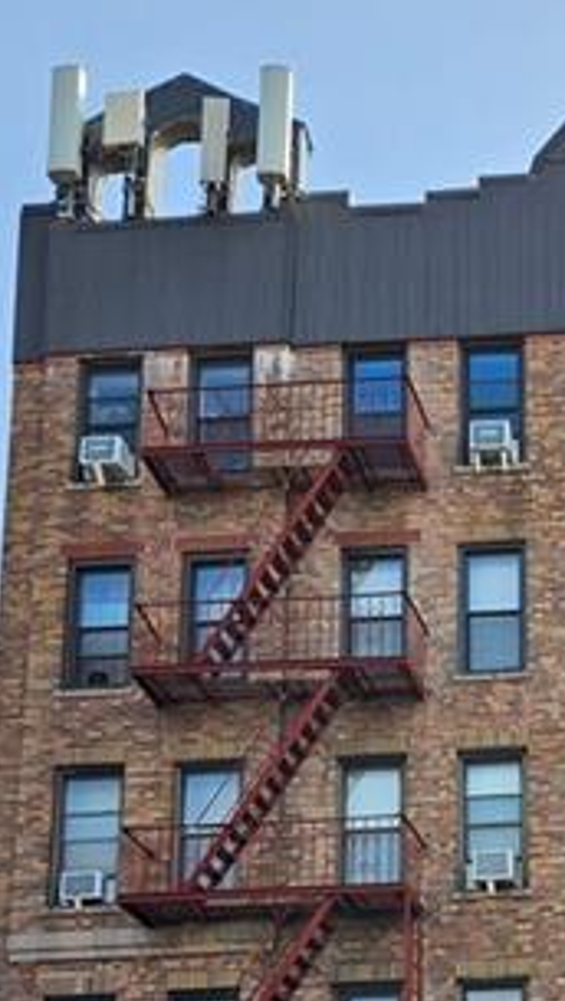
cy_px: 1017
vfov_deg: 30.7
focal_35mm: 63
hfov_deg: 18.2
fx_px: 1675
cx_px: 680
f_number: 1.8
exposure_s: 1/927
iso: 25
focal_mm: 5.4
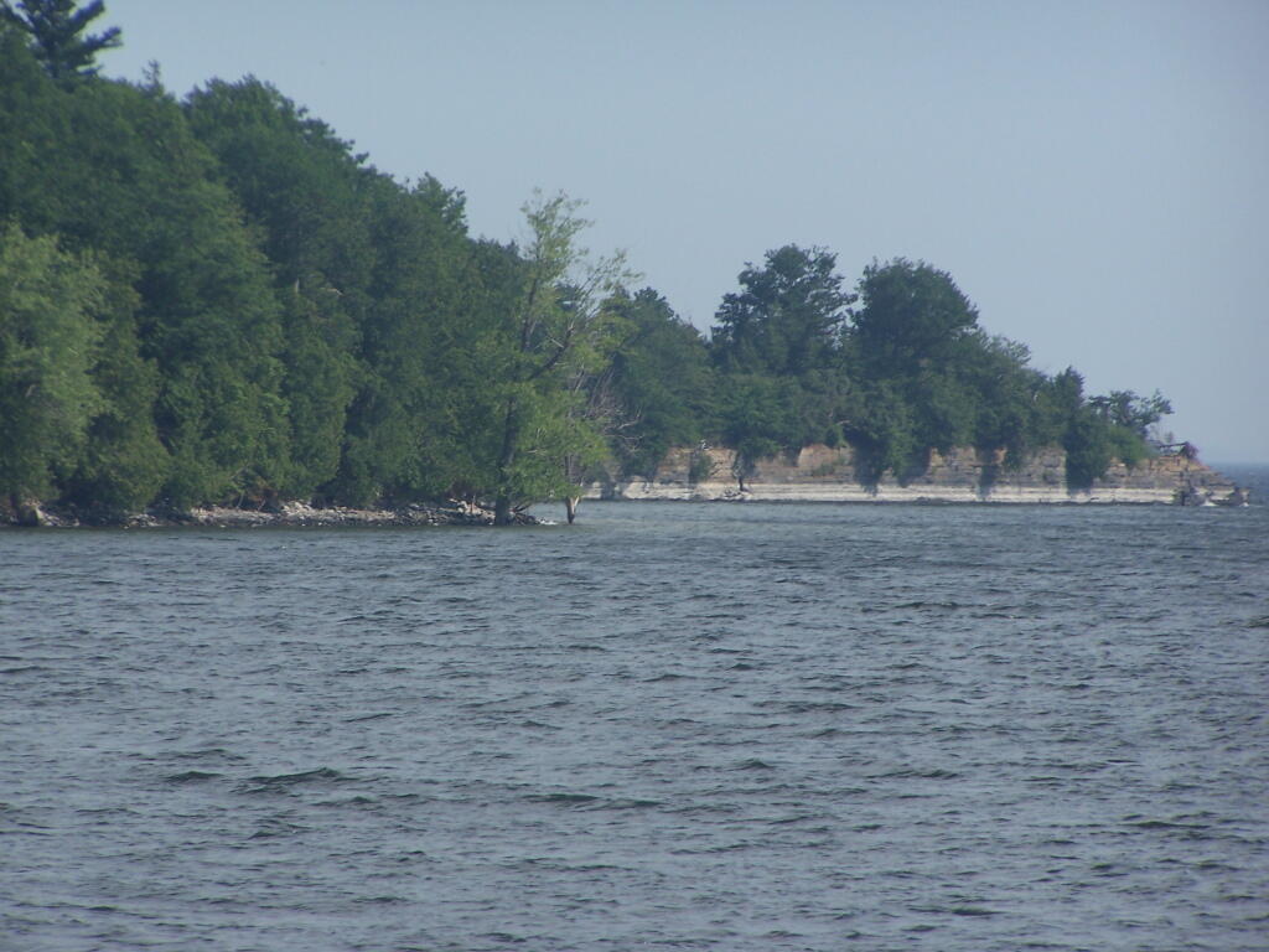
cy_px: 476
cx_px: 634
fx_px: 11621
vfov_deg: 4.7
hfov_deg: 6.3
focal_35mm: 317
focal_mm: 52.6
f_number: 5
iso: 80
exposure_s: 1/800
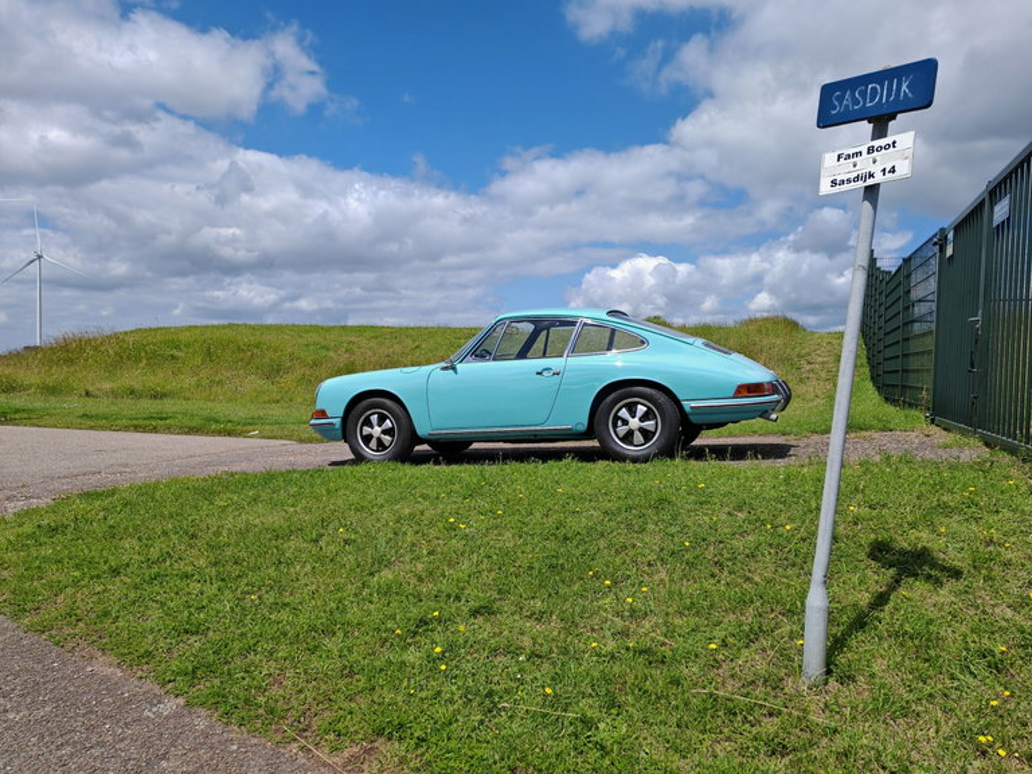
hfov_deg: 67.3
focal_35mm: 26
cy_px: 387
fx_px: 775
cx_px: 516
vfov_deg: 53.1
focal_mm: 5.4
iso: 50
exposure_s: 1/2500
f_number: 1.6
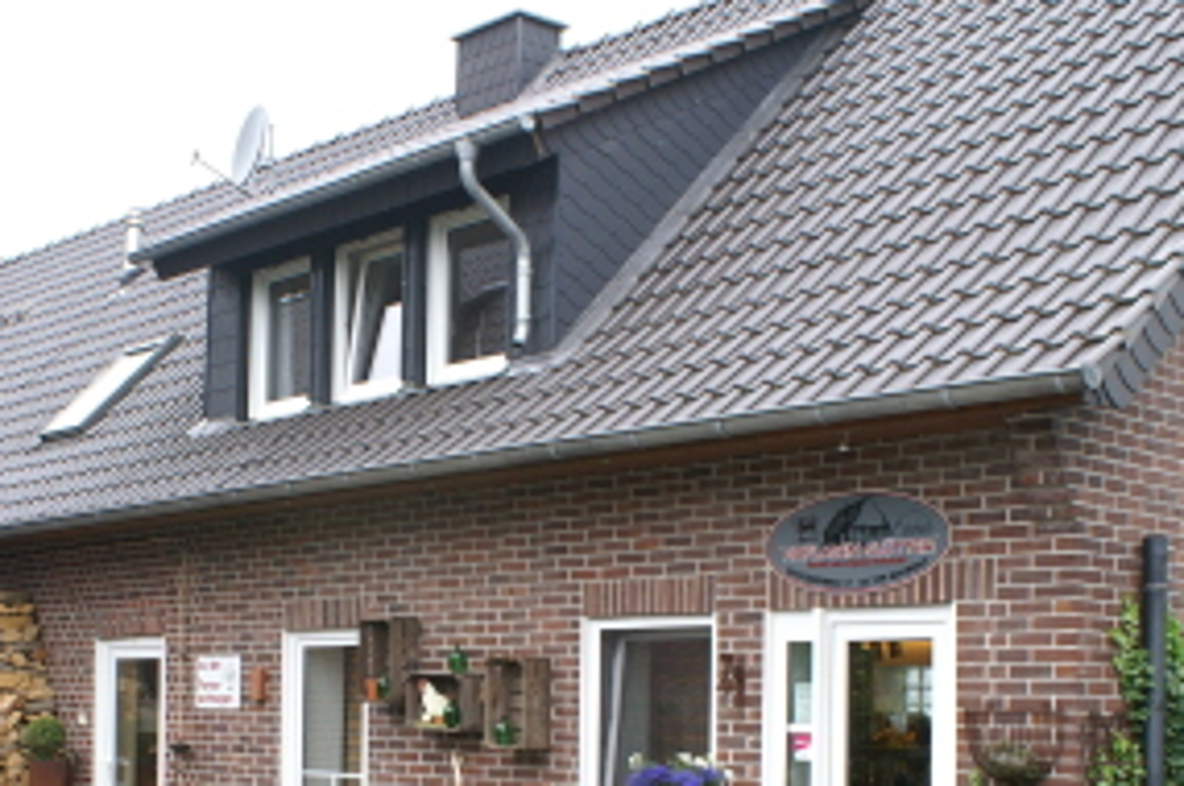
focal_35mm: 52
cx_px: 366
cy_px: 647
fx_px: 1708
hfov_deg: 37.7
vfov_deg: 25.4
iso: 100
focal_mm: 20
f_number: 7.1
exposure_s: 1/60
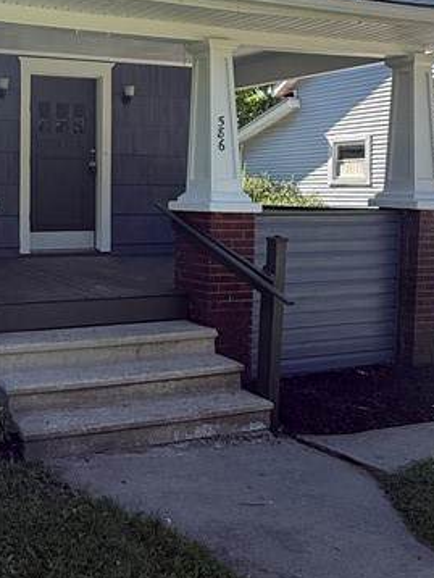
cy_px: 199
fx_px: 668
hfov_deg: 32.1
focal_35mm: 40
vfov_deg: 46.1
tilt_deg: +1.2
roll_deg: -0.9
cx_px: -34
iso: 50
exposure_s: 1/527
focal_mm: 2.22
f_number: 2.2
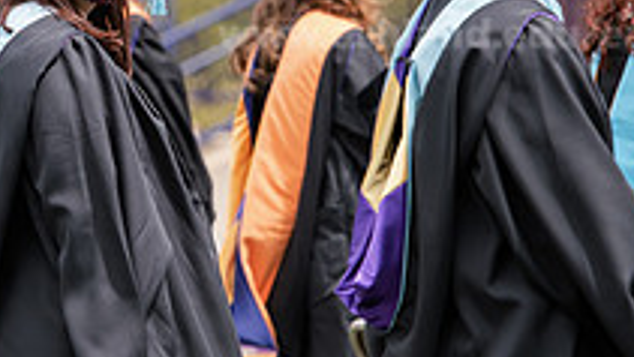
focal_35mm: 504
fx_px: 8478
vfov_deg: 2.4
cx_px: 81
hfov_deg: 4.3
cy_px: 98
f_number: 5.6
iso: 320
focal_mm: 175
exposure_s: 1/640
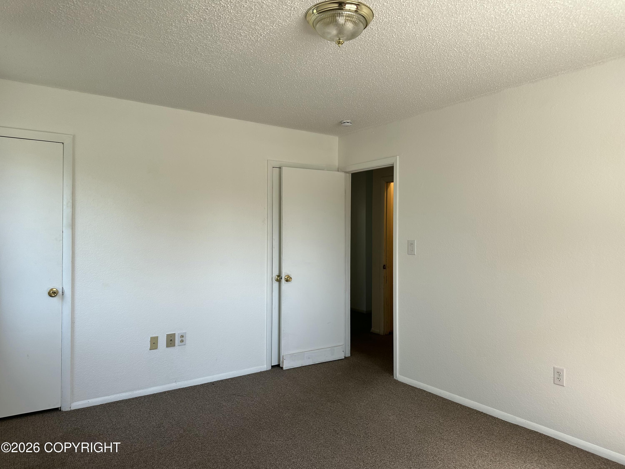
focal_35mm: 24
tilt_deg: +0.4
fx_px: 433
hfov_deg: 71.6
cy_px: 234
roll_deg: +0.1
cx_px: 312
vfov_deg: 56.8
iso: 64
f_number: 1.78
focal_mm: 6.86
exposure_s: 1/181
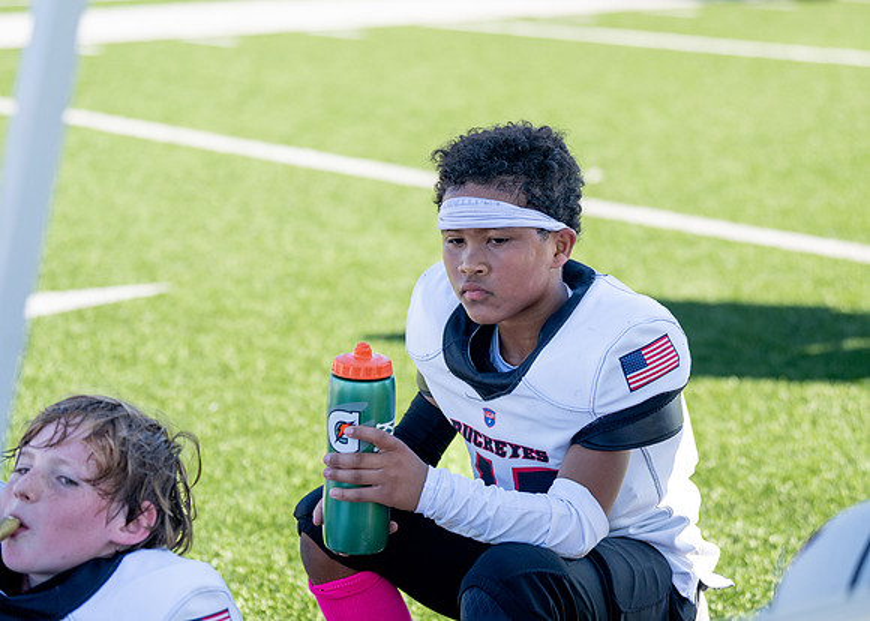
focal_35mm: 101
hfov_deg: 19.7
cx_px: 526
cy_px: 286
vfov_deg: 14.1
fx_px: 2504
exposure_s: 1/2000
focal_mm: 79
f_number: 2.8
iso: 320
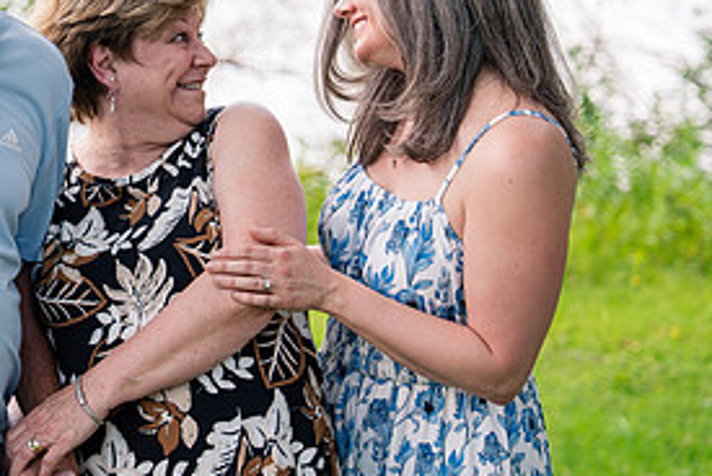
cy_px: 136
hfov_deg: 15.0
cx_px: 3
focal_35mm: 134
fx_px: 2653
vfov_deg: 10.2
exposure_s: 1/250
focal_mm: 62
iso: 100
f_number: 2.8
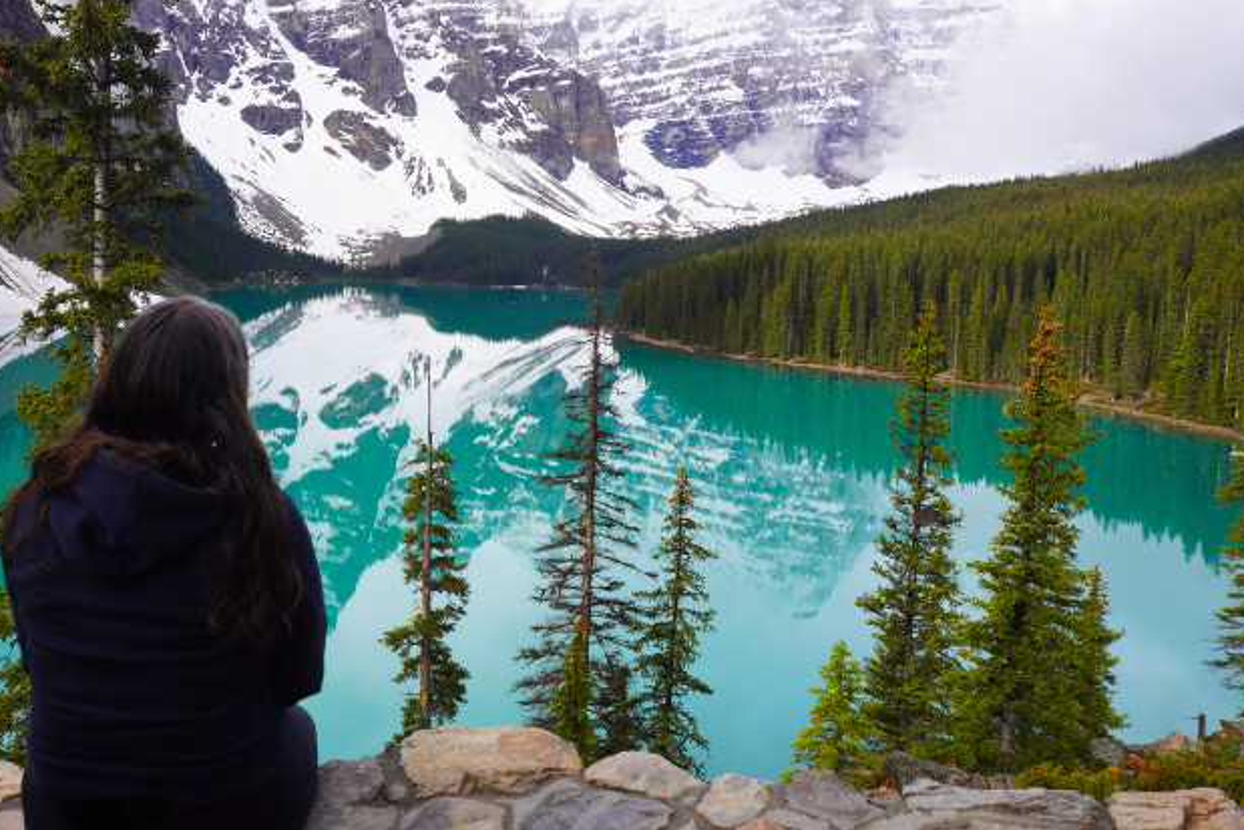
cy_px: 339
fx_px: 1071
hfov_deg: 59.8
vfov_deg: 42.2
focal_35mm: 31
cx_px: 500
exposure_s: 1/100
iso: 100
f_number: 7.1
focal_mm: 16
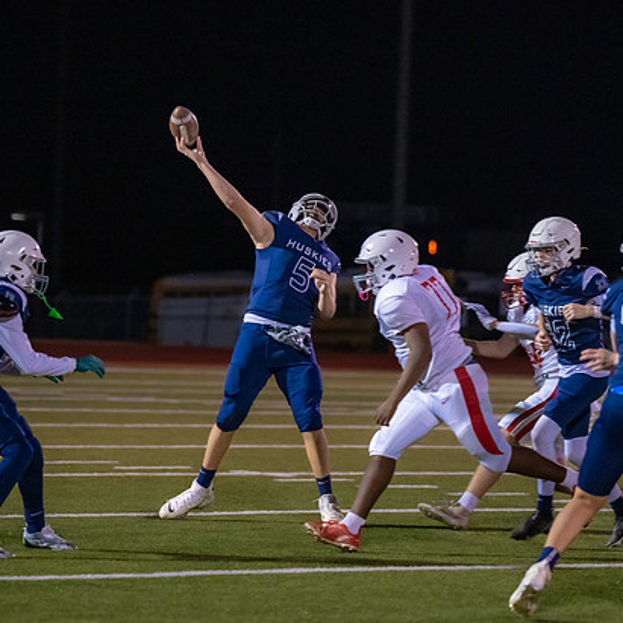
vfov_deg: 7.2
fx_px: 4968
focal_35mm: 244
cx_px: 328
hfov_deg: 7.2
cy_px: 267
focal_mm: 137
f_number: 2.8
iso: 6400
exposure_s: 1/1000
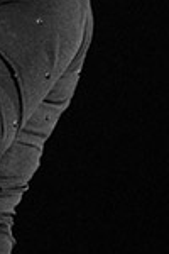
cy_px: 14
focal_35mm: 337
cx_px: -115
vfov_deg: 6.1
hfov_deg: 4.1
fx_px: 2373
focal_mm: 70
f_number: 6.3
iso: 3200
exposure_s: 1/500
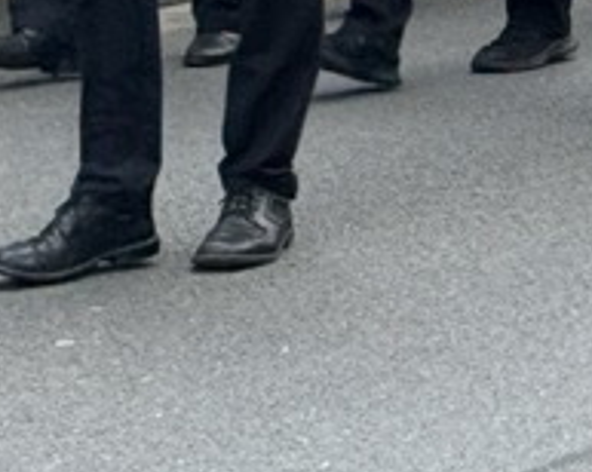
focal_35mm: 311
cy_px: -267
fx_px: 5443
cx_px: 908
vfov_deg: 4.9
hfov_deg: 6.1
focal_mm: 6.76
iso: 64
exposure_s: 1/802
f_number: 1.78
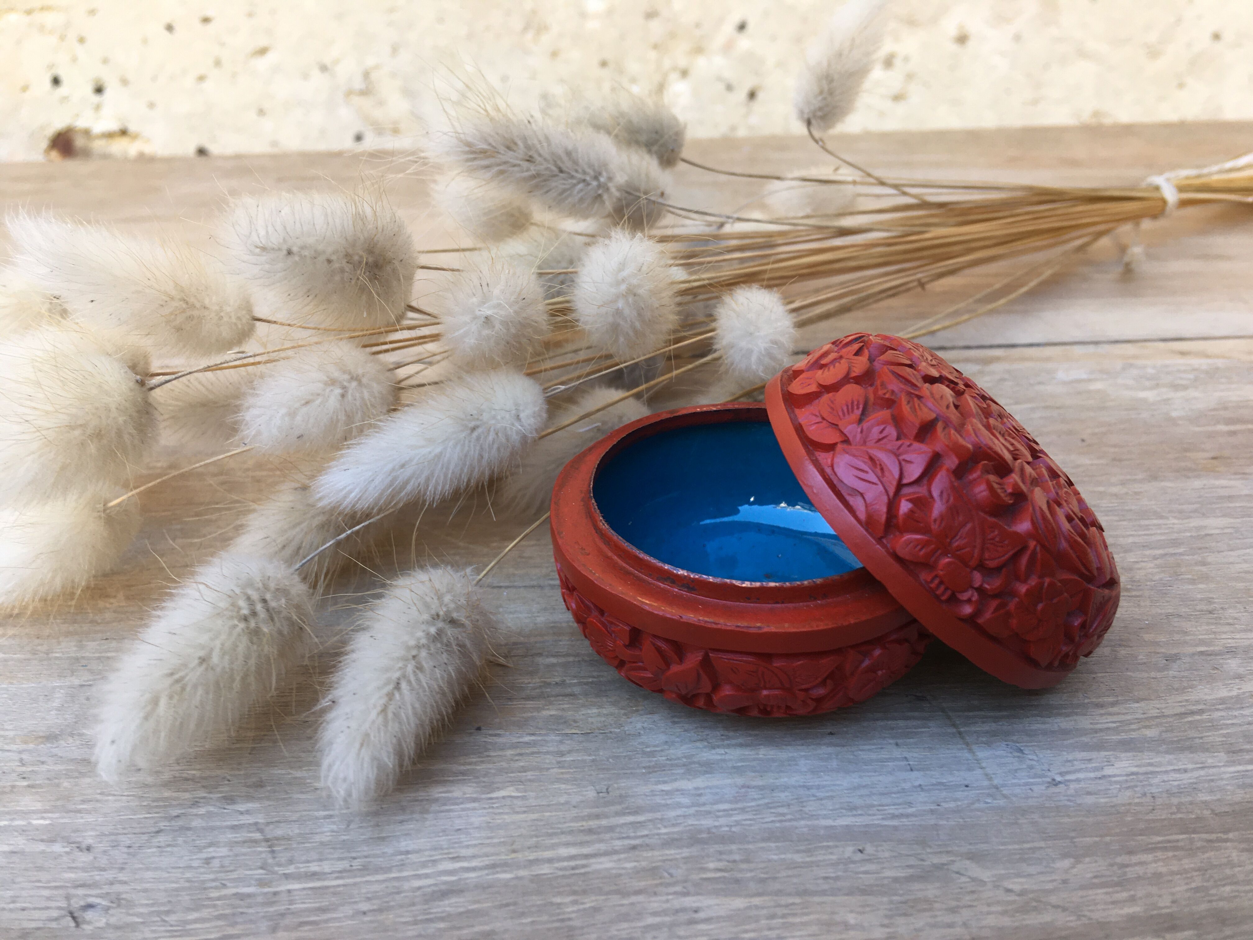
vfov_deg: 48.2
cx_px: 626
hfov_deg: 61.7
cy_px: 470
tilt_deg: -29.4
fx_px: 1050
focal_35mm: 29
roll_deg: +2.1
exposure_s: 1/50
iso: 32
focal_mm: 4.15
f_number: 2.2
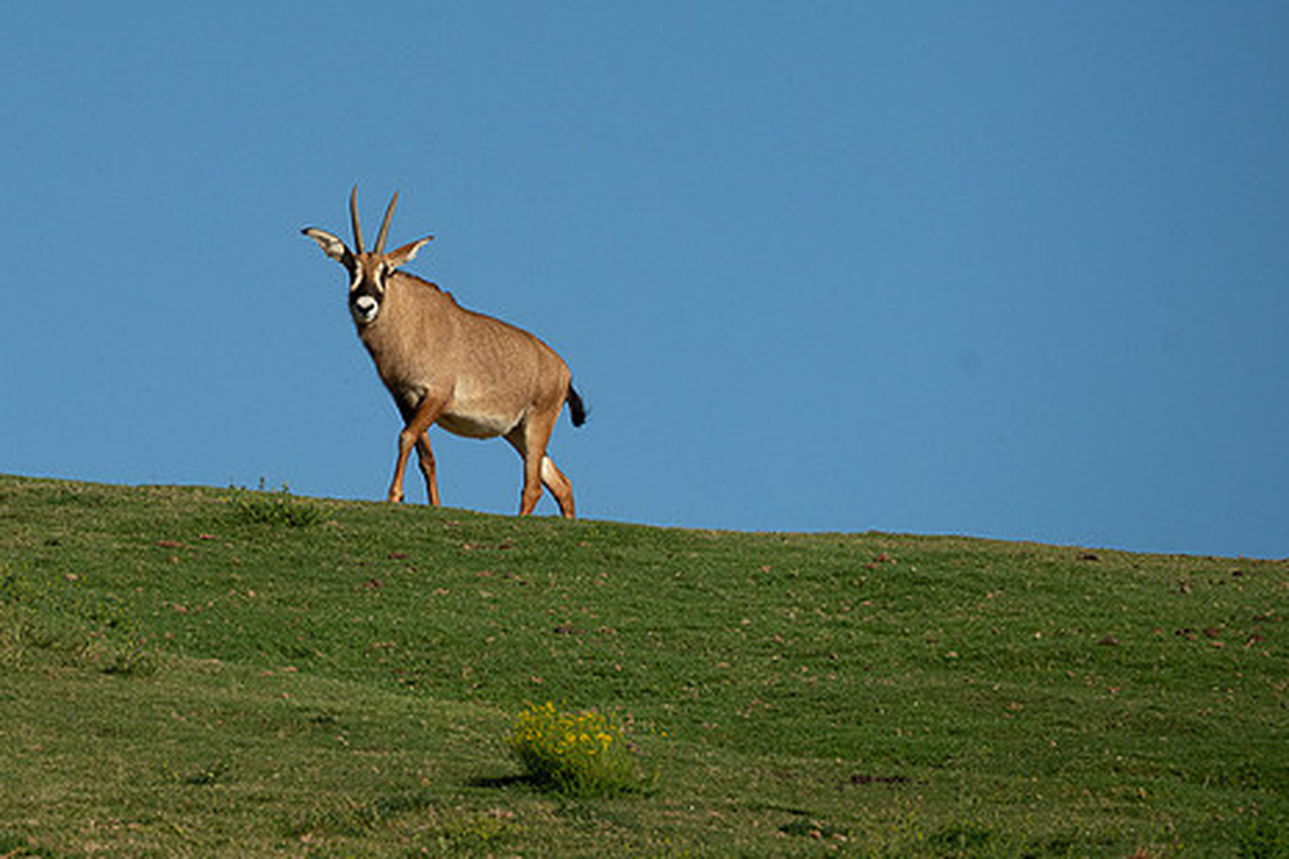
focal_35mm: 551
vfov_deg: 2.5
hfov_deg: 3.7
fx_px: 19727
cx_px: 329
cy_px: 162
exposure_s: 1/1250
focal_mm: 324.2
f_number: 9
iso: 800
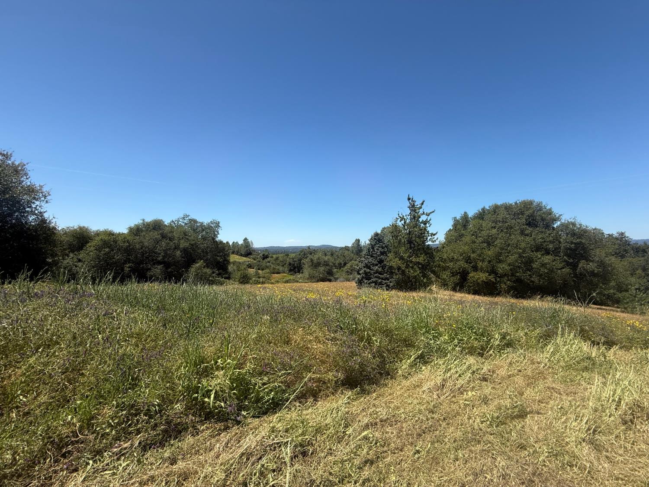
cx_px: 324
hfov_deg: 102.1
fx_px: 262
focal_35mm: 14
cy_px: 244
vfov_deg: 85.7
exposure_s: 1/2092
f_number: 2.2
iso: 50
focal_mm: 2.22
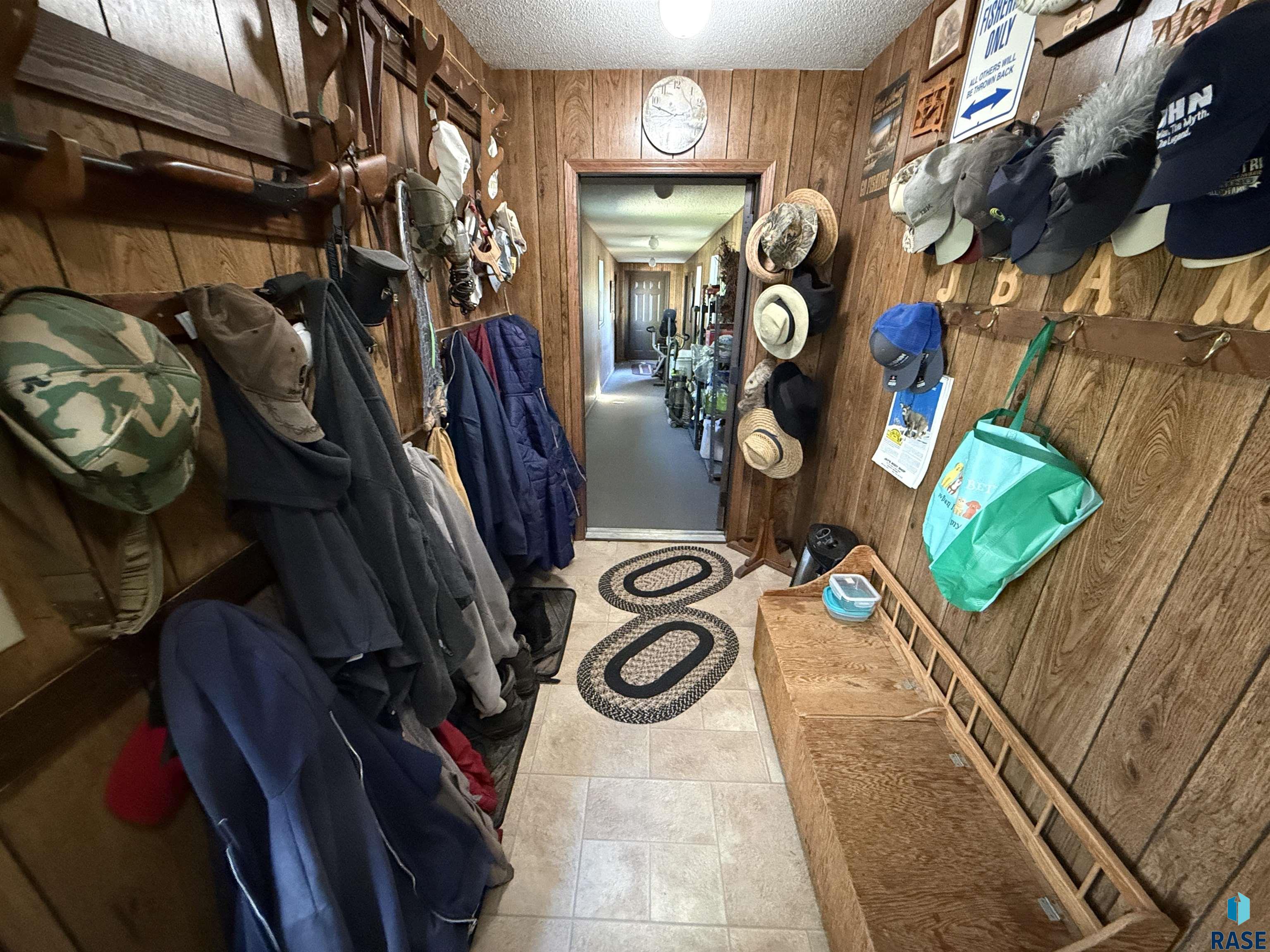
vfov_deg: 85.7
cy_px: 476
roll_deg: -0.8
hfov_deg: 102.1
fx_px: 514
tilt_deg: -21.5
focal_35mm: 14
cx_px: 635
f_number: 2.2
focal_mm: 2.22
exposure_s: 1/40
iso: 1250
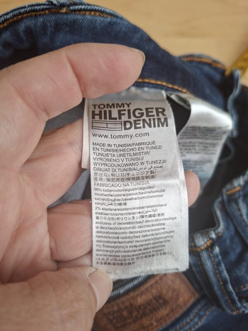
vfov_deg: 73.9
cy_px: 166
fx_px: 220
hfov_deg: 58.9
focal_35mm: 23
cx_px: 124
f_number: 1.8
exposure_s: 1/120
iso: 250
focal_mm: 5.54
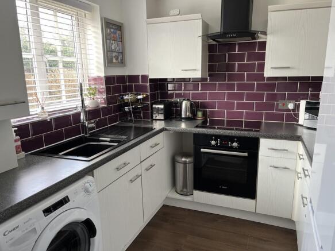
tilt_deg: -12.9
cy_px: 126
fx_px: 252
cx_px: 168
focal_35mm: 26
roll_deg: +1.0
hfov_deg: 67.3
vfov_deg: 53.0
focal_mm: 5.1
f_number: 1.6
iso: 125
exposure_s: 1/120
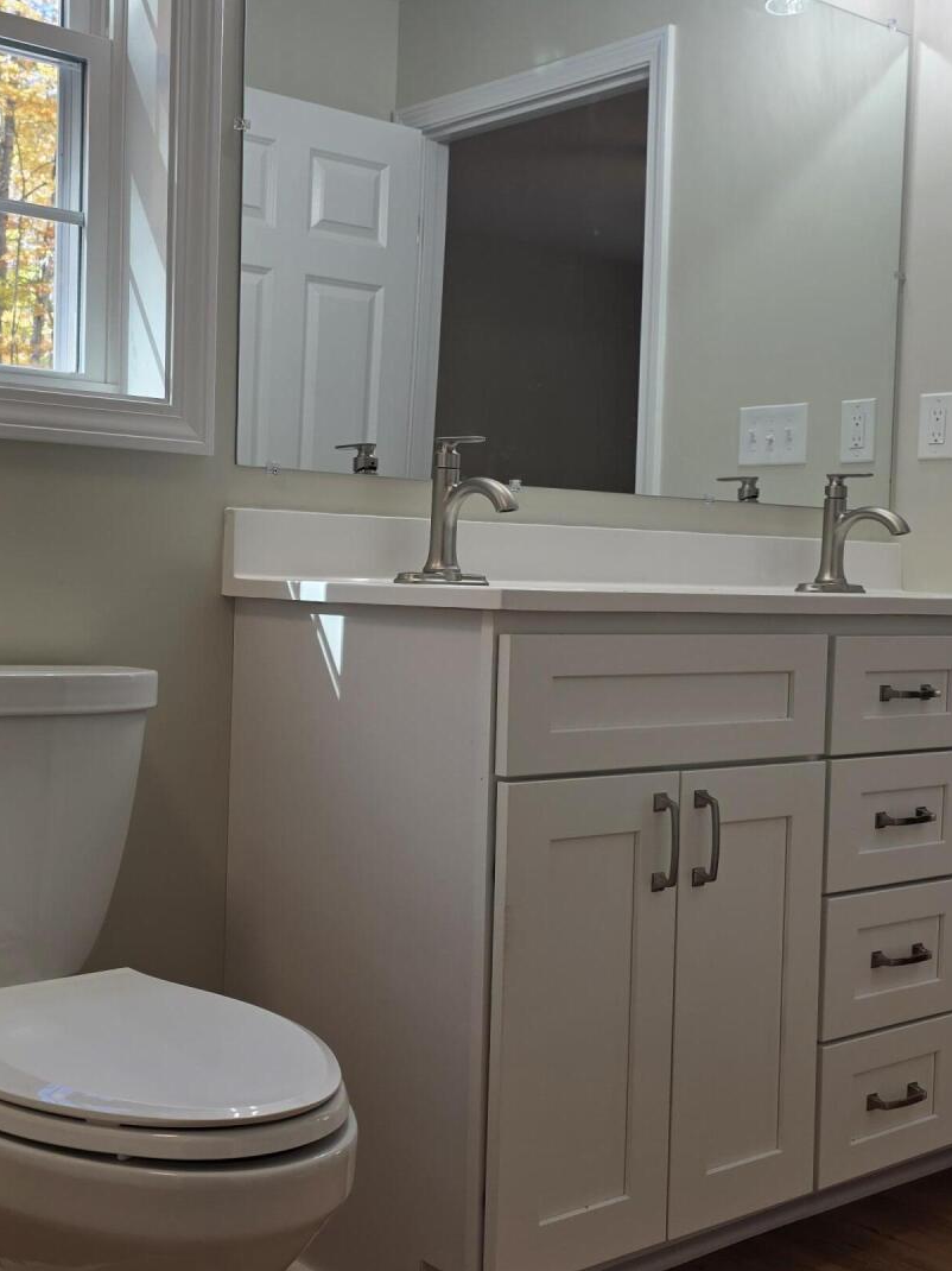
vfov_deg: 43.8
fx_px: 1577
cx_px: 374
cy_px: 597
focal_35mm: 43
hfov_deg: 33.5
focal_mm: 6.3
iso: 32
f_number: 1.7
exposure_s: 1/120
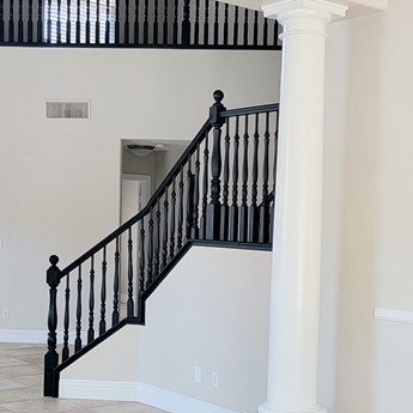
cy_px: 279
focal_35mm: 63
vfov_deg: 27.1
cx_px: 237
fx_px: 850
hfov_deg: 27.3
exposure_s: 1/120
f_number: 1.8
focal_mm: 6.7
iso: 100
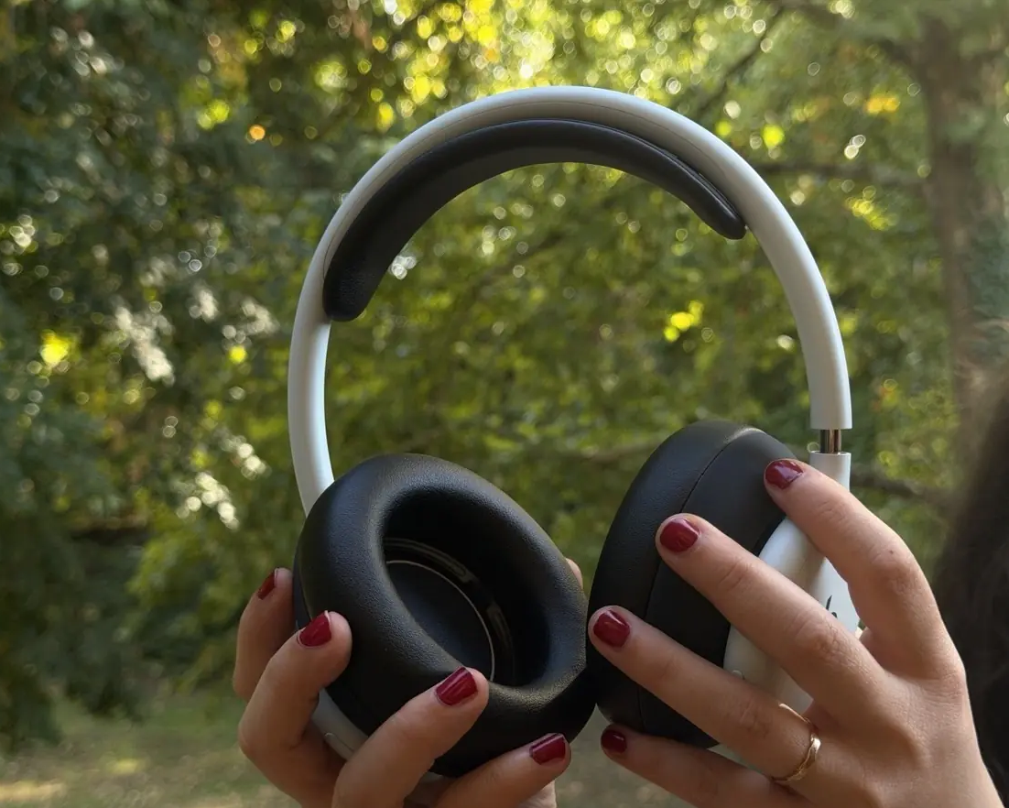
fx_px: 1523
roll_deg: +1.3
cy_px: 411
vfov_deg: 29.7
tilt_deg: -1.0
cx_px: 518
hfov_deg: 36.6
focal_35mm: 51
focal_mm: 6.76
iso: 50
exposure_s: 1/132
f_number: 1.78
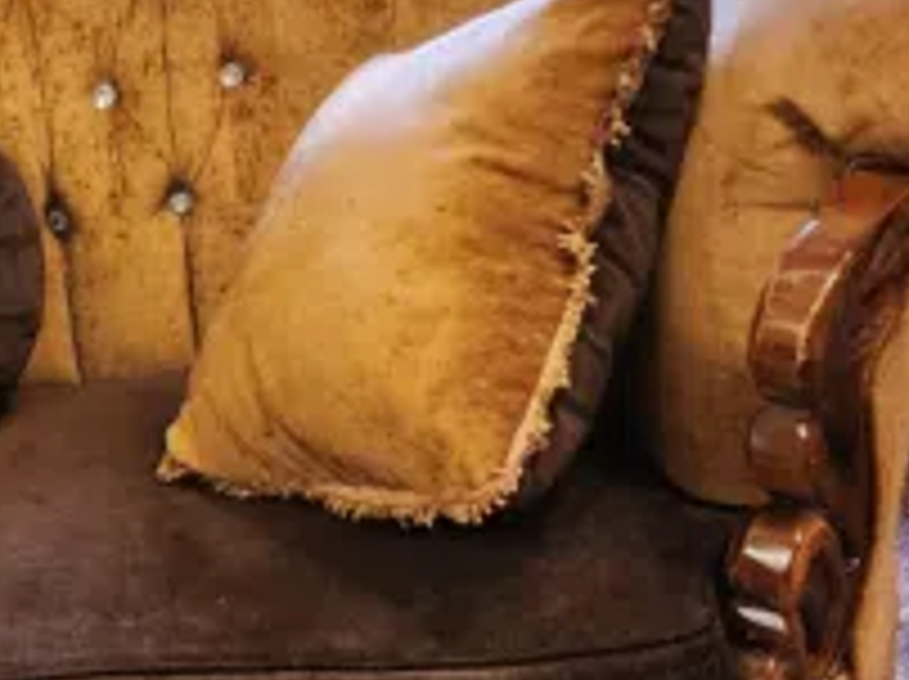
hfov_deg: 24.1
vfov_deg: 20.1
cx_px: -198
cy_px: 378
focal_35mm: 73
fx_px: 1915
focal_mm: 6.4
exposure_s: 1/100
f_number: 1.8
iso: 800
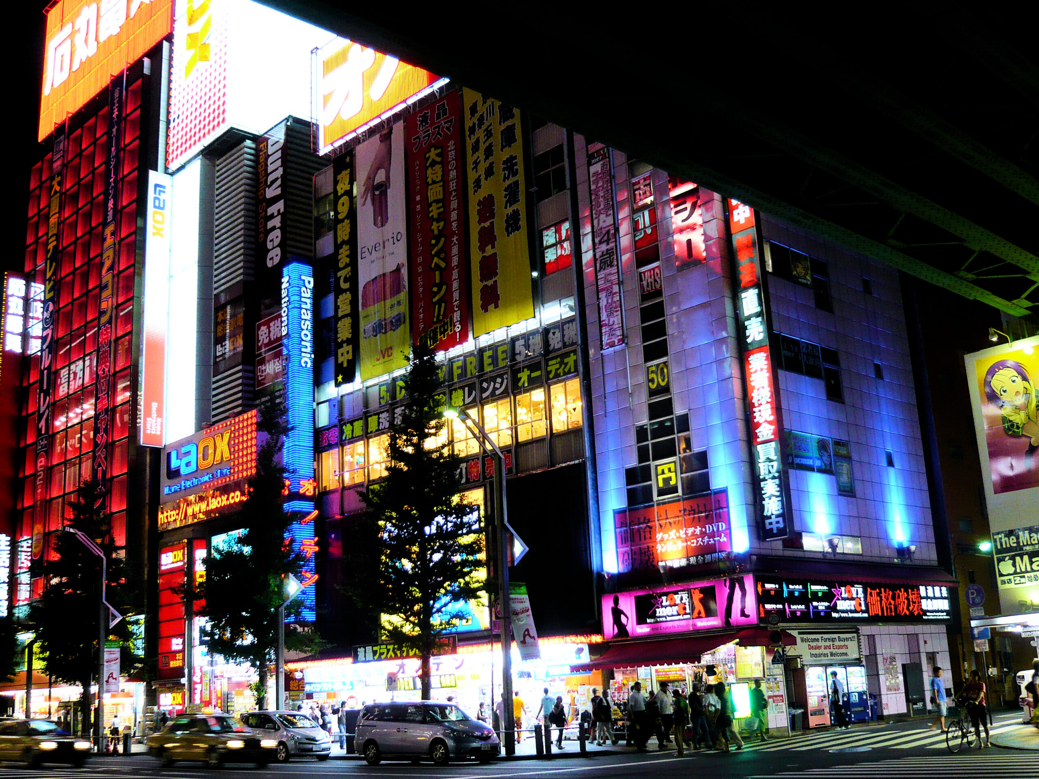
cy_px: 390
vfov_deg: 37.7
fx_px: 1141
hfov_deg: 49.0
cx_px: 520
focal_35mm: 38
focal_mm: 6.2
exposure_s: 1/20
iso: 200
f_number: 3.2
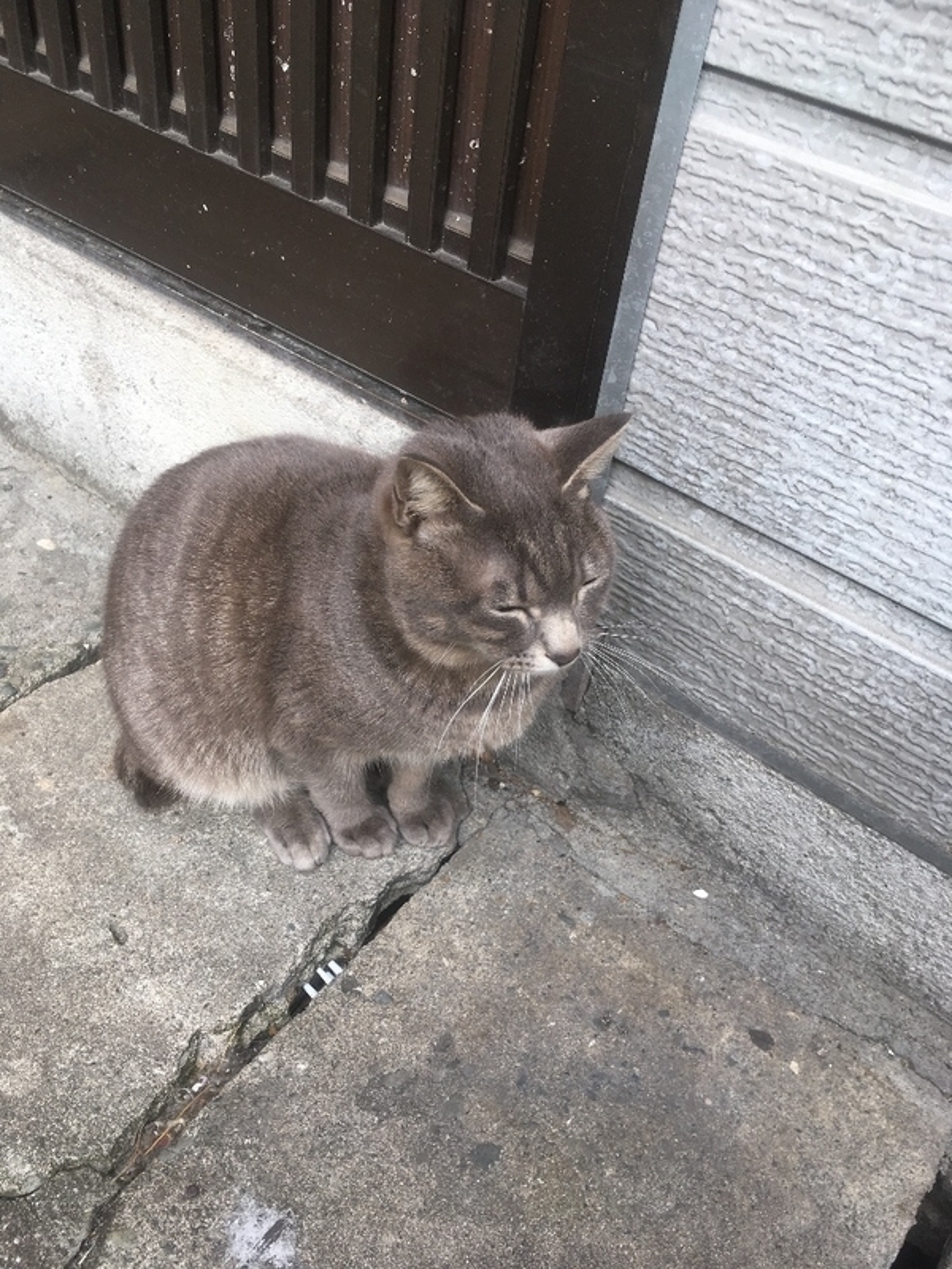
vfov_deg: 61.7
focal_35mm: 29
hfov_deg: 48.2
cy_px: 634
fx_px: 1063
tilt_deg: -43.8
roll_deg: -7.7
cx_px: 476
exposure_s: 1/375
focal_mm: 4.15
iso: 25
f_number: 2.2
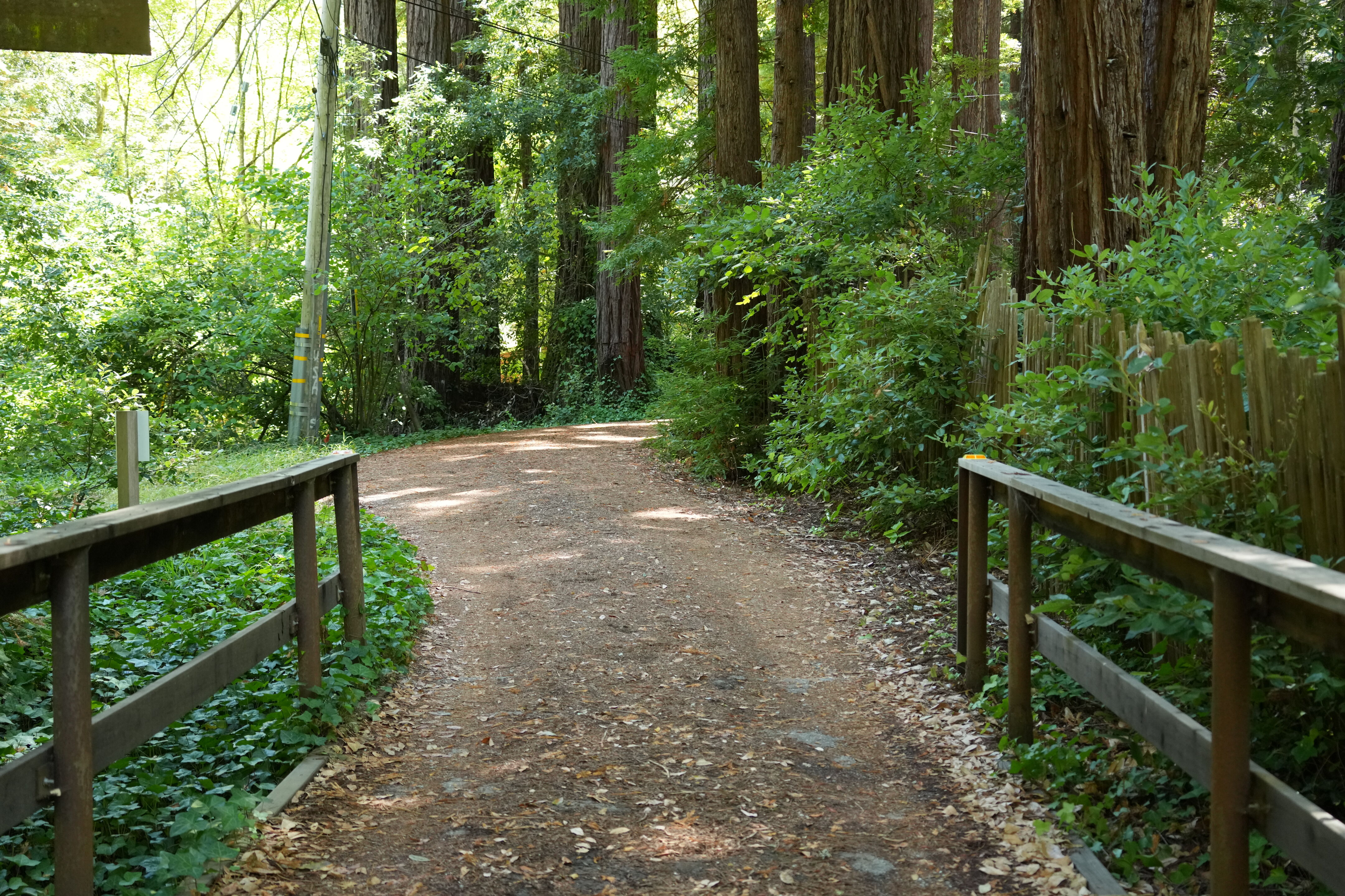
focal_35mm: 50
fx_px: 1868
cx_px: 672
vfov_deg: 27.0
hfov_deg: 39.6
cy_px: 448
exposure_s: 1/160
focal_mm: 50
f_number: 4.5
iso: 2500
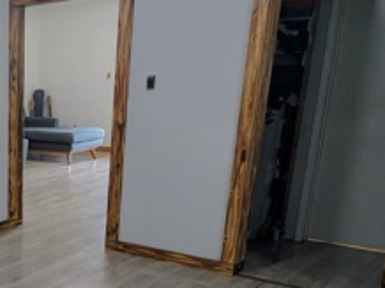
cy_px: 239
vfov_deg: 28.8
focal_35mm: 49
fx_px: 544
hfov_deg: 31.9
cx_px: -86
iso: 216
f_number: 2.2
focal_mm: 2.22
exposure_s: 1/24
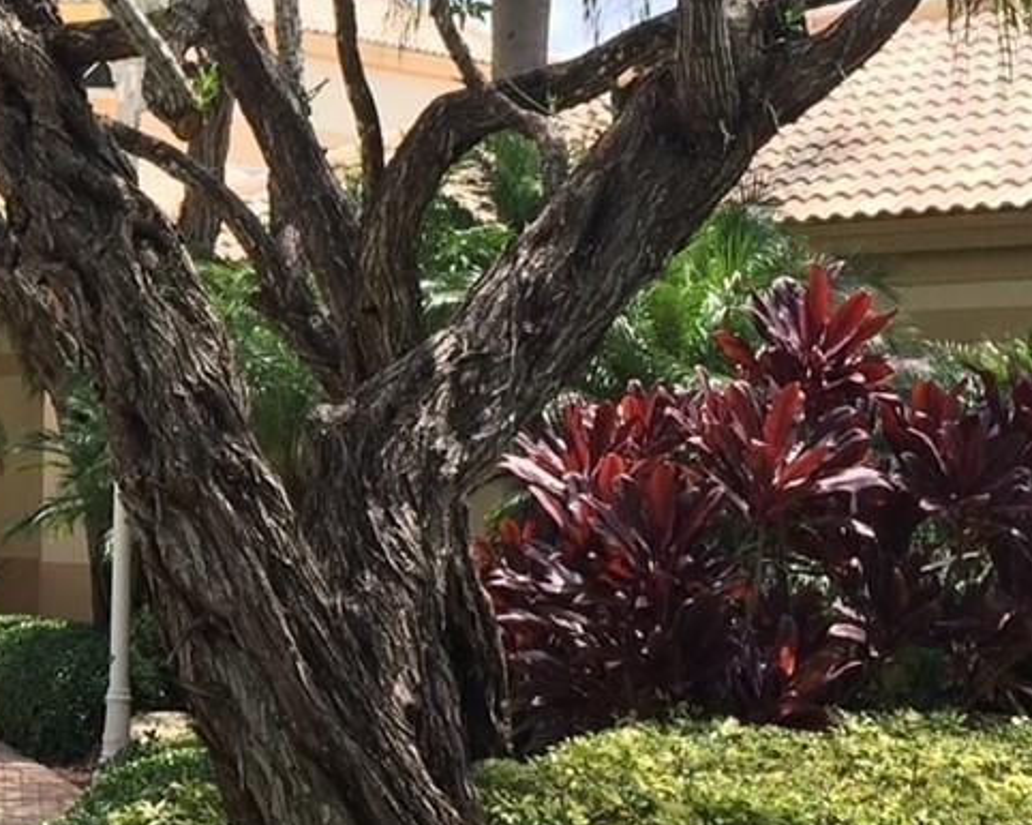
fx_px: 2869
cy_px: 321
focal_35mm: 94
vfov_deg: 16.3
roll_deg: -1.1
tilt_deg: +3.2
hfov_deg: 18.8
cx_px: -338
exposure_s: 1/977
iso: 32
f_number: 2.2
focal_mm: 4.15
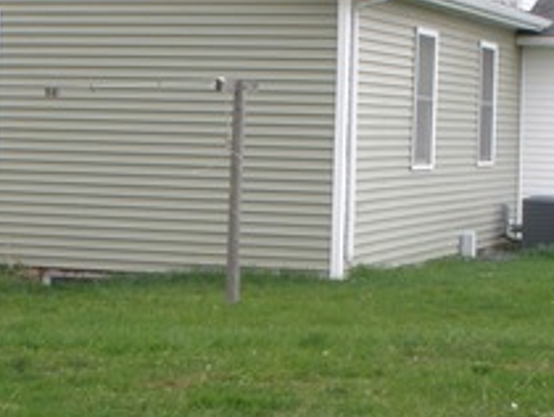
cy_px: 261
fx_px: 2147
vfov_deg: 11.1
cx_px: 150
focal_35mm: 134
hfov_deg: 14.7
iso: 80
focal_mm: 7.7
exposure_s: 1/100
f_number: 6.4
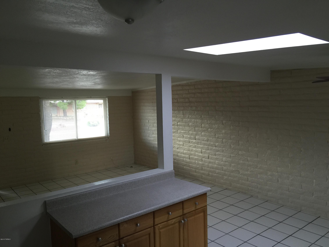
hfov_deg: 61.7
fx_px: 276
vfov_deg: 48.2
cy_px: 124
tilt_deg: -5.3
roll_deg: +1.5
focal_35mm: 29
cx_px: 164
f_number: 2.2
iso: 32
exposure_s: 1/15
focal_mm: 4.15
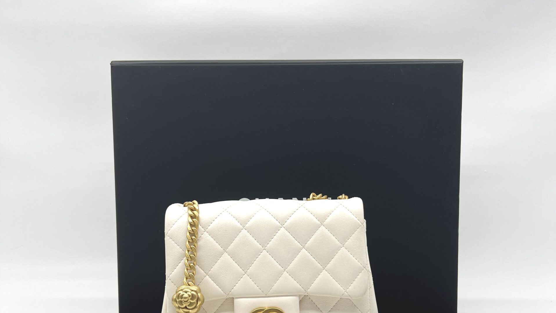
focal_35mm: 38
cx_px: 279
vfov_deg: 30.8
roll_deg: +0.6
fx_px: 560
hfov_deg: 52.8
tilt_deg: -3.9
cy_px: 222
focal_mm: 5.7
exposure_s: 1/115
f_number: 1.5
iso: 32
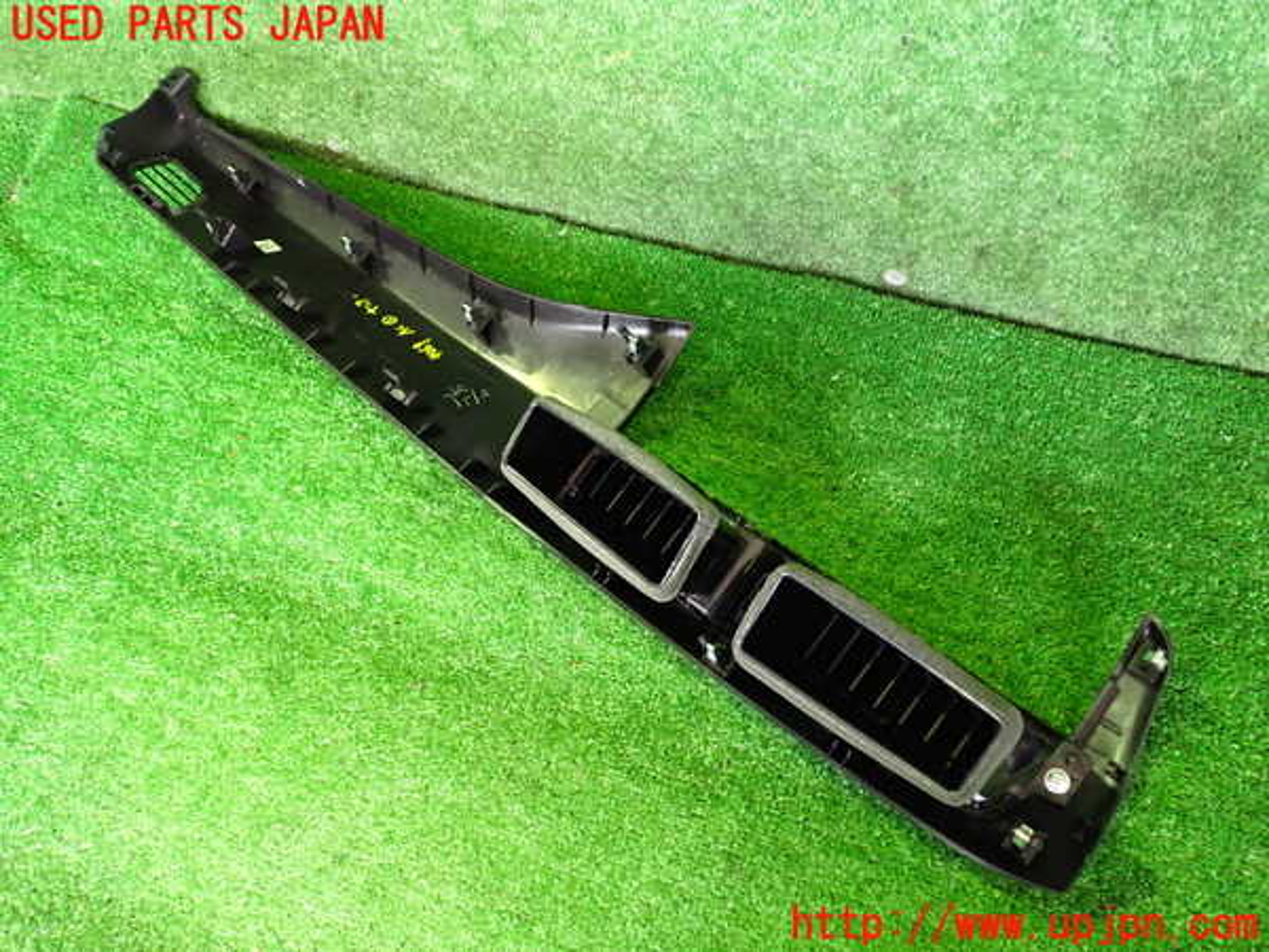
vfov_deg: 46.8
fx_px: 1100
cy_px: 476
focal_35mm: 30
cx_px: 634
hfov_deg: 60.0
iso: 800
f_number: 2.3
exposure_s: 1/30
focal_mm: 5.4
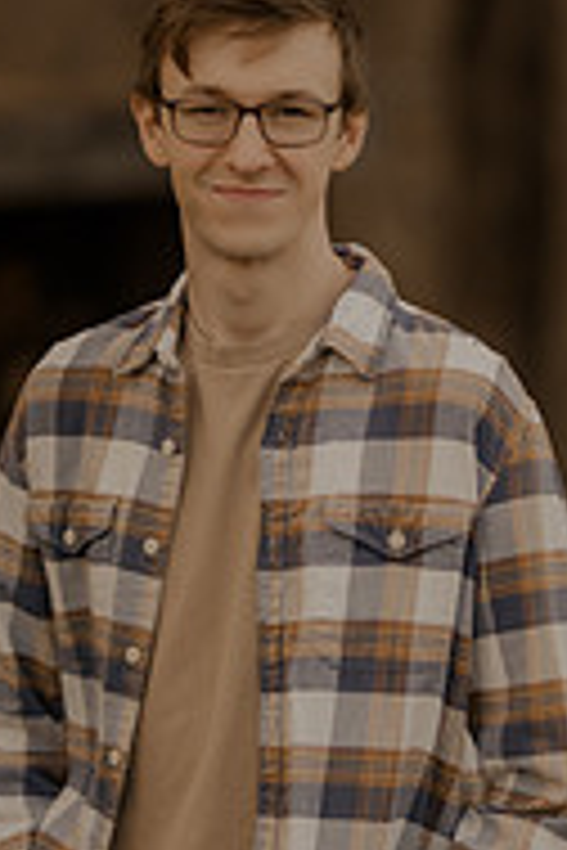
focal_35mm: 302
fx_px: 7134
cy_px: 427
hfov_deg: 4.6
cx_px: 324
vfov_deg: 6.8
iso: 200
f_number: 1.4
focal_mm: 85
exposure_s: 1/640
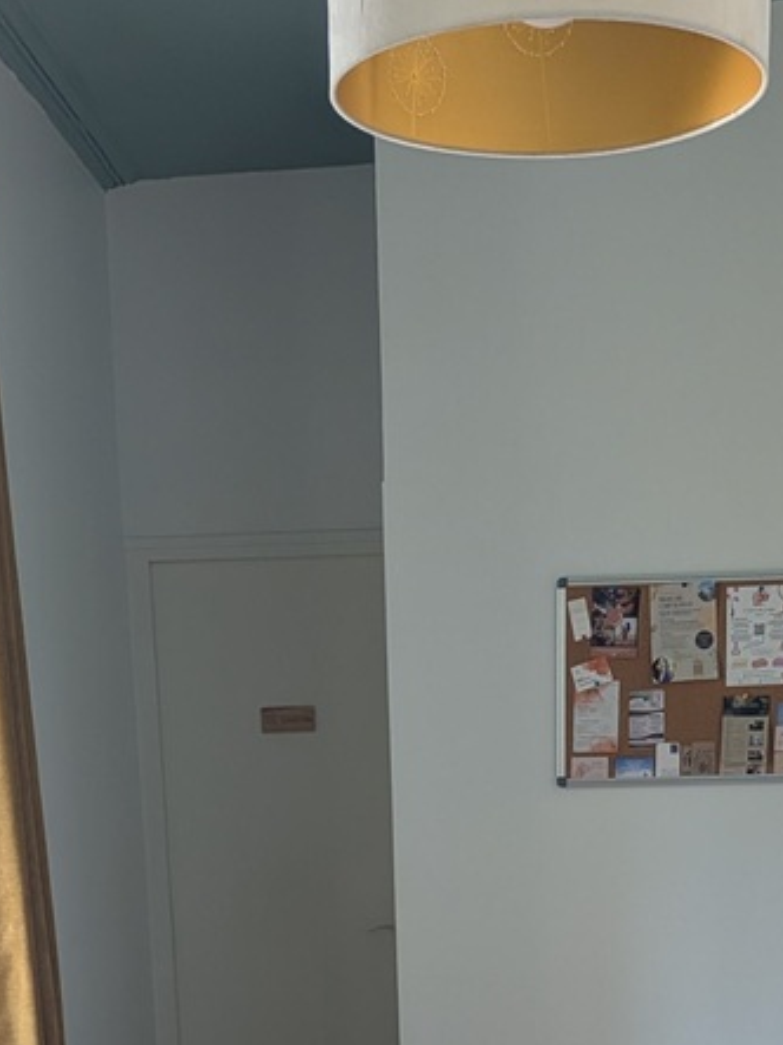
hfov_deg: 22.6
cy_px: 1328
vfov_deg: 25.9
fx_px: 1961
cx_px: 427
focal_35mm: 65
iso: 32
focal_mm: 4.53
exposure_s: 1/25
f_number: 1.7
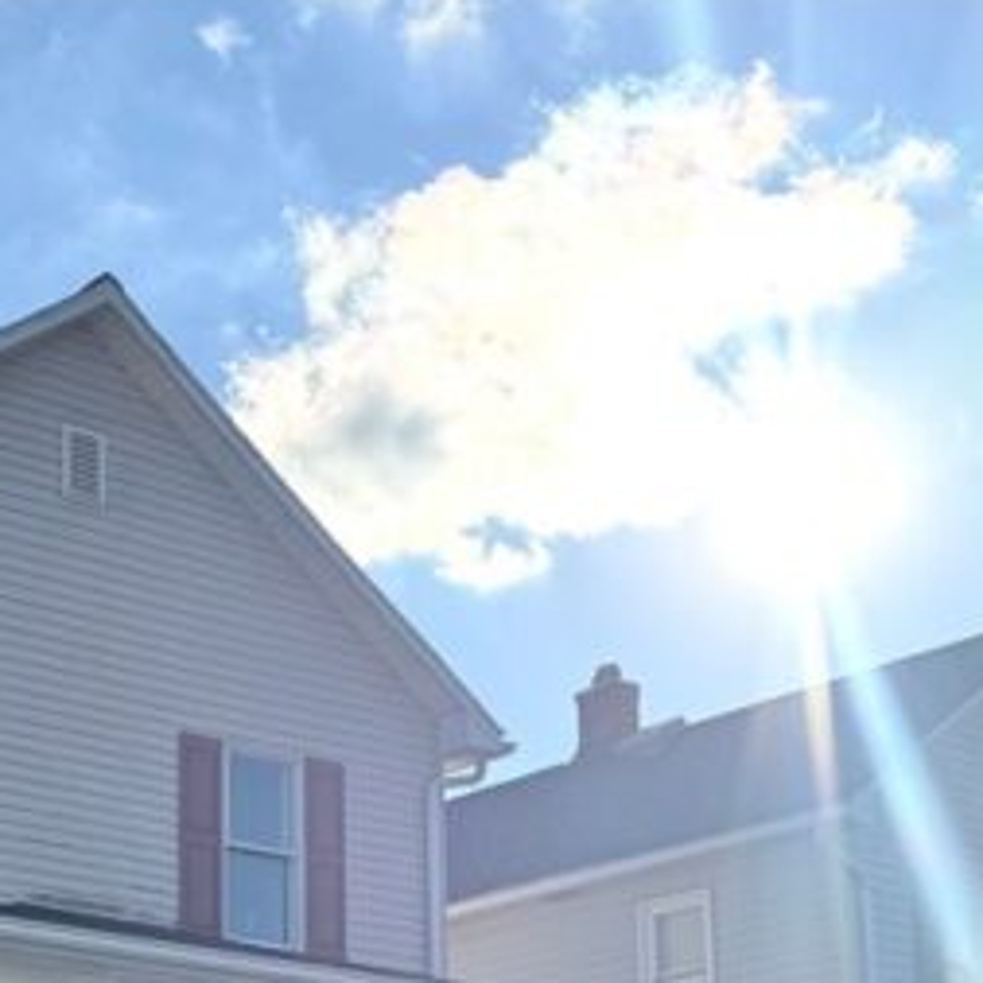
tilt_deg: +5.9
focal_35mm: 67
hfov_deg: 23.7
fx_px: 2153
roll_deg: -0.6
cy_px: 1154
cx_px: -155
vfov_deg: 23.7
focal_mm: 6.76
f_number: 1.78
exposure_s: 1/5348
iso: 80
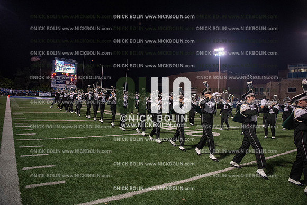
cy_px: 102
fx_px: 205
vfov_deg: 53.2
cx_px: 154
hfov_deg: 73.7
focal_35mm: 24
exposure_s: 1/500
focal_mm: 24
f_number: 3.2
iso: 3200
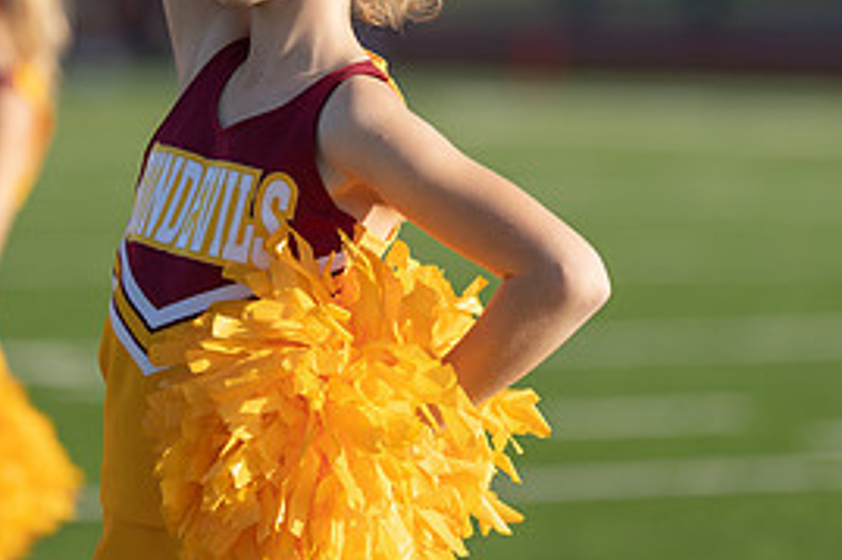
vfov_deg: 3.2
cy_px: 67
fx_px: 10097
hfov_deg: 4.8
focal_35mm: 432
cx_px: 319
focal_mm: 200
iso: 100
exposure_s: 1/1250
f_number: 2.8
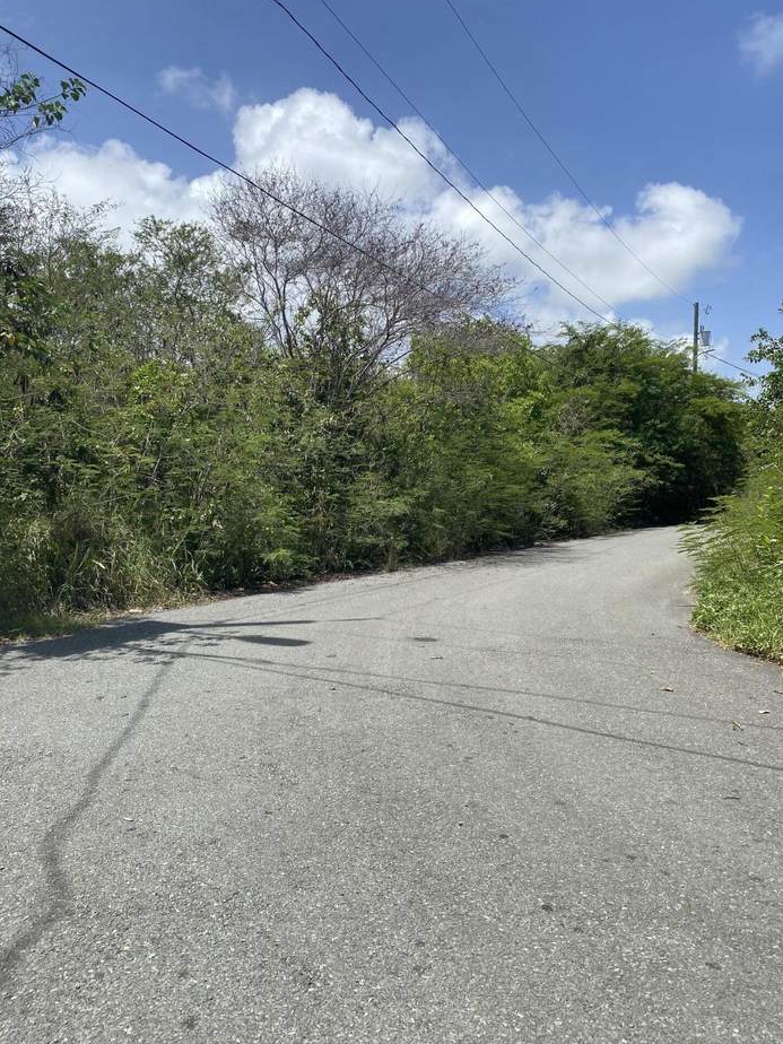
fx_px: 814
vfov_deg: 65.3
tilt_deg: -0.7
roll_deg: +2.5
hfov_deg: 51.4
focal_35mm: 27
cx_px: 398
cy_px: 512
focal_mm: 4.25
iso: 32
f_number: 1.8
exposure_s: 1/2890
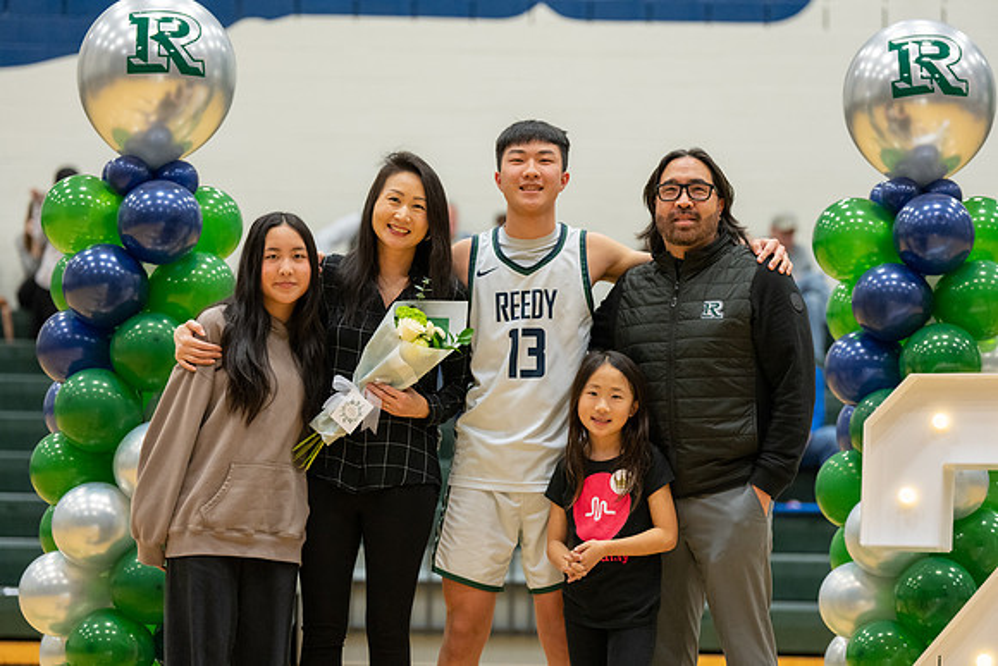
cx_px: 499
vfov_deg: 12.0
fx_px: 3161
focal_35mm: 114
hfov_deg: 17.9
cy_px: 333
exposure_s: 1/320
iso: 4000
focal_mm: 114
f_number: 2.8
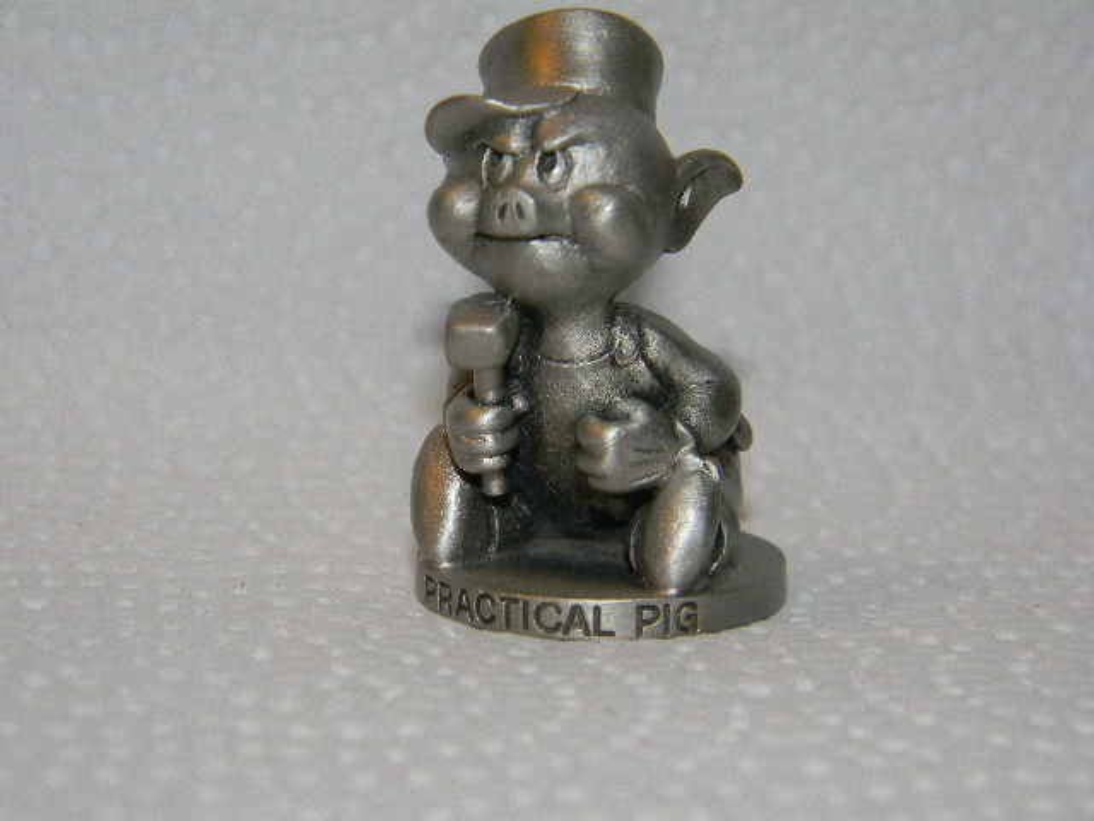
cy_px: 410
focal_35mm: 83
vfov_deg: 17.8
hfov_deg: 23.6
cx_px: 547
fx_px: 2623
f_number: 9
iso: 200
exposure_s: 1/30
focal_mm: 15.1
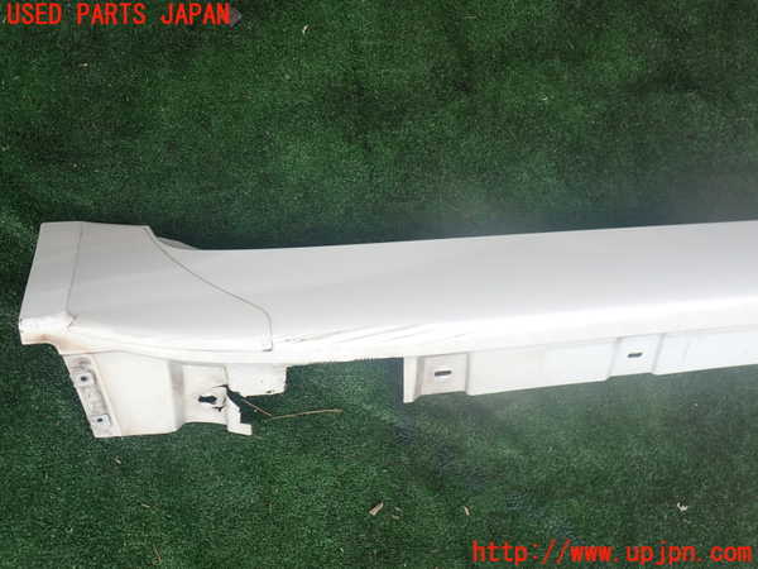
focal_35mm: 30
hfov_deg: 60.0
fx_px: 657
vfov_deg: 46.8
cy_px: 284
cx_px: 379
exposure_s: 1/250
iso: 100
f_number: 3.2
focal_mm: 5.4
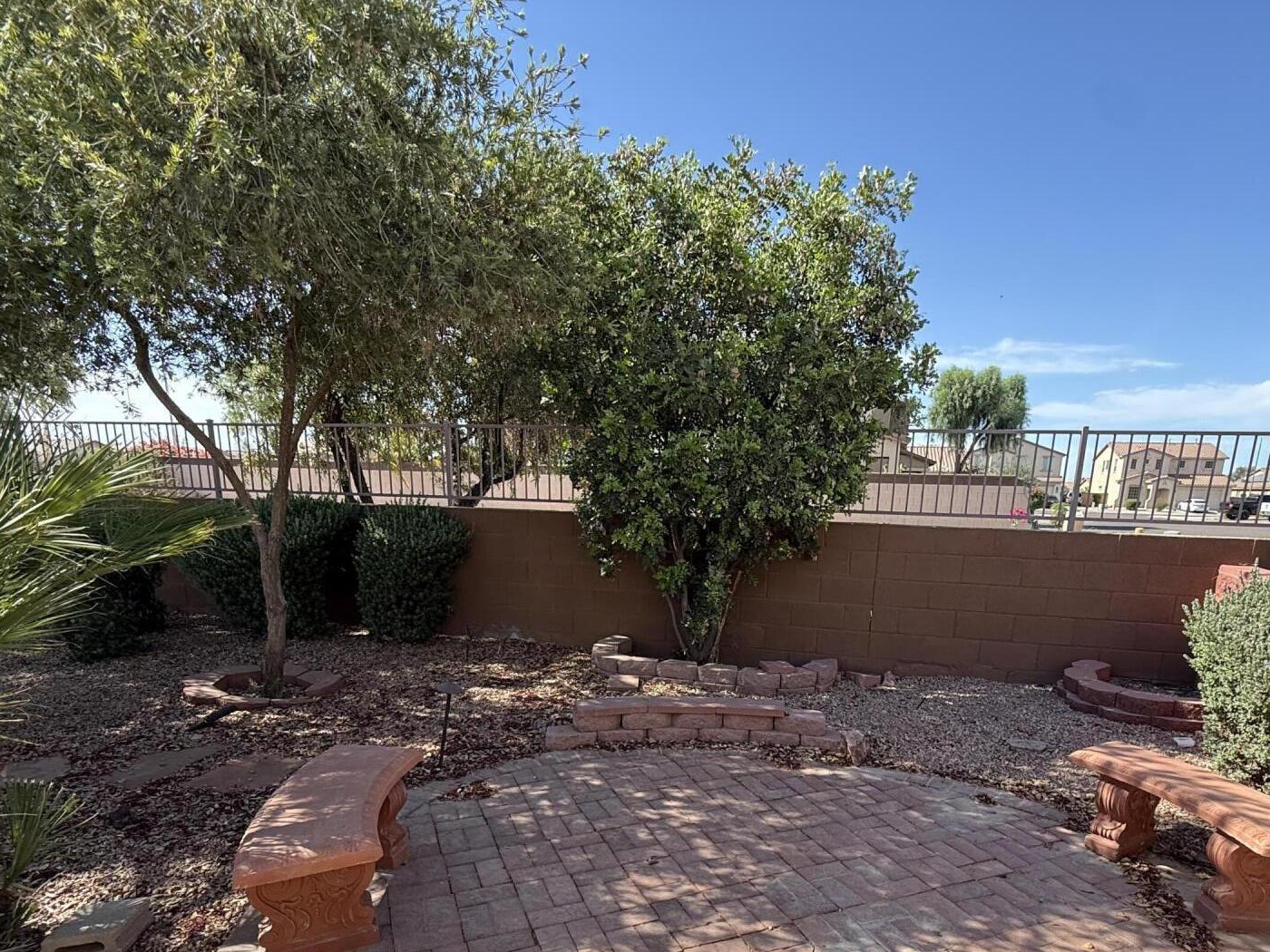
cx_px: 686
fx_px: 734
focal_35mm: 20
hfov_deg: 81.6
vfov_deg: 63.4
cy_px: 673
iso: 64
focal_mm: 2.22
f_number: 2.2
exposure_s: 1/368
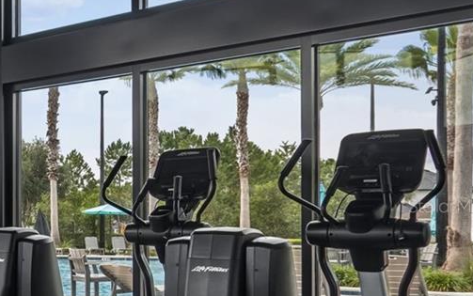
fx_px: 877
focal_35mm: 68
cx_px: -260
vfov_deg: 19.1
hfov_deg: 23.4
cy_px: 206
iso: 100
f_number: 7.1
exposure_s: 1/10
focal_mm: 14
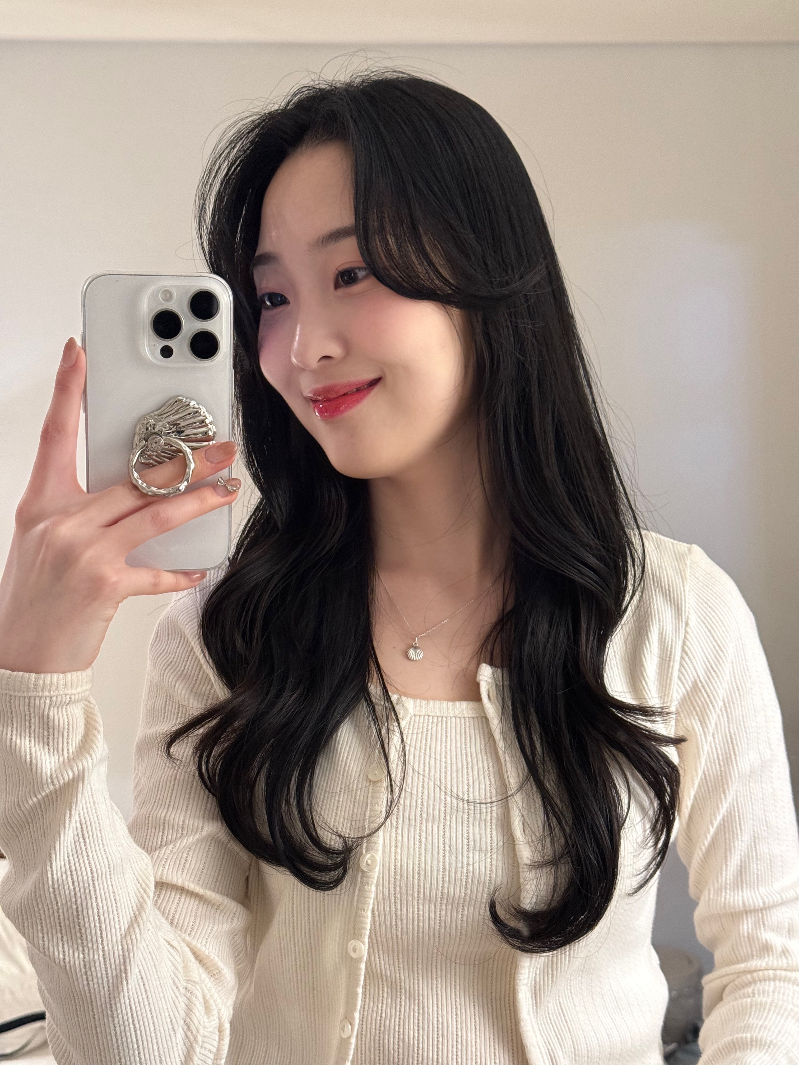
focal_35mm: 48
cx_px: 400
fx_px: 1477
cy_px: 532
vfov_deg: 39.7
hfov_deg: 30.3
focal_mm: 6.76
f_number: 1.78
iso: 500
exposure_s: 1/40
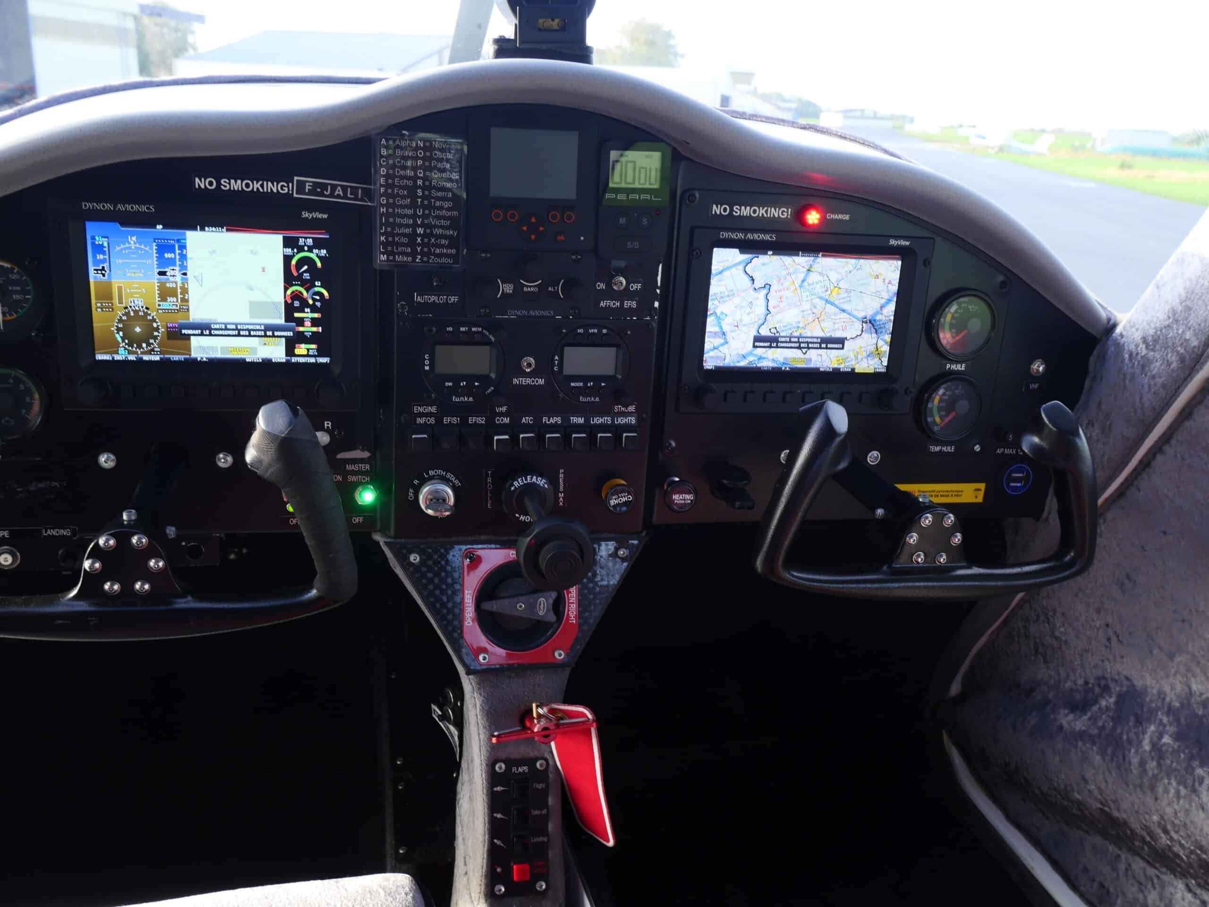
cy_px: 454
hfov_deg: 60.0
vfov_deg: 46.8
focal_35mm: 30
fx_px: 1048
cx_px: 604
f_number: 6.3
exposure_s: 1/60
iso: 320
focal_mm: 15
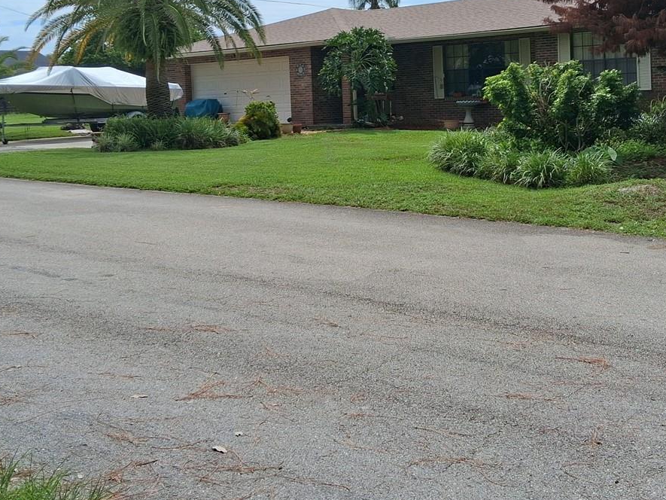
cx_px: 411
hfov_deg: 40.2
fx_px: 904
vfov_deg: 30.3
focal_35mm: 47
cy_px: 118
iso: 25
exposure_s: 1/1267
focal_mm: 3.98
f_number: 1.8
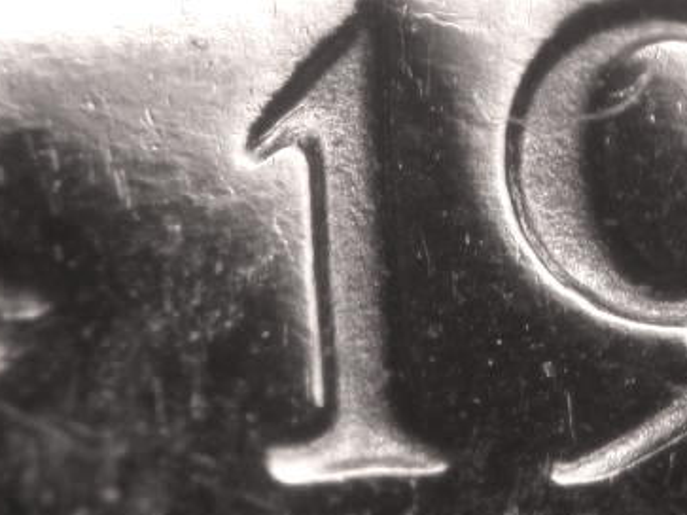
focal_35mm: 224
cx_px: 307
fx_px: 4444
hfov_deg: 8.8
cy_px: 104
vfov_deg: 6.6
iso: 100
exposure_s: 1/16.2
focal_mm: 26.4
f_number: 4.5
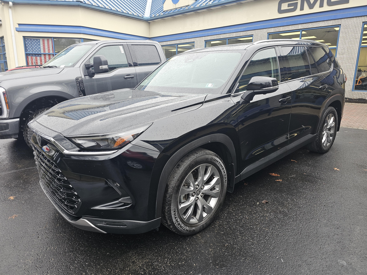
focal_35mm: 23
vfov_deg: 58.9
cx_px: 184
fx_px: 244
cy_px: 138
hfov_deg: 73.9
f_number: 1.7
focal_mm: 6.3
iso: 64
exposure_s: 1/180
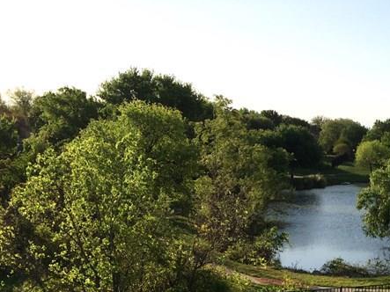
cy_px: 251
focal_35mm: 67
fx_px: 755
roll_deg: -0.7
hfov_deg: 27.5
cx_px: 380
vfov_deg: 21.5
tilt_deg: -9.0
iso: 32
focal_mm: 4.15
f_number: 2.2
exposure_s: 1/2564
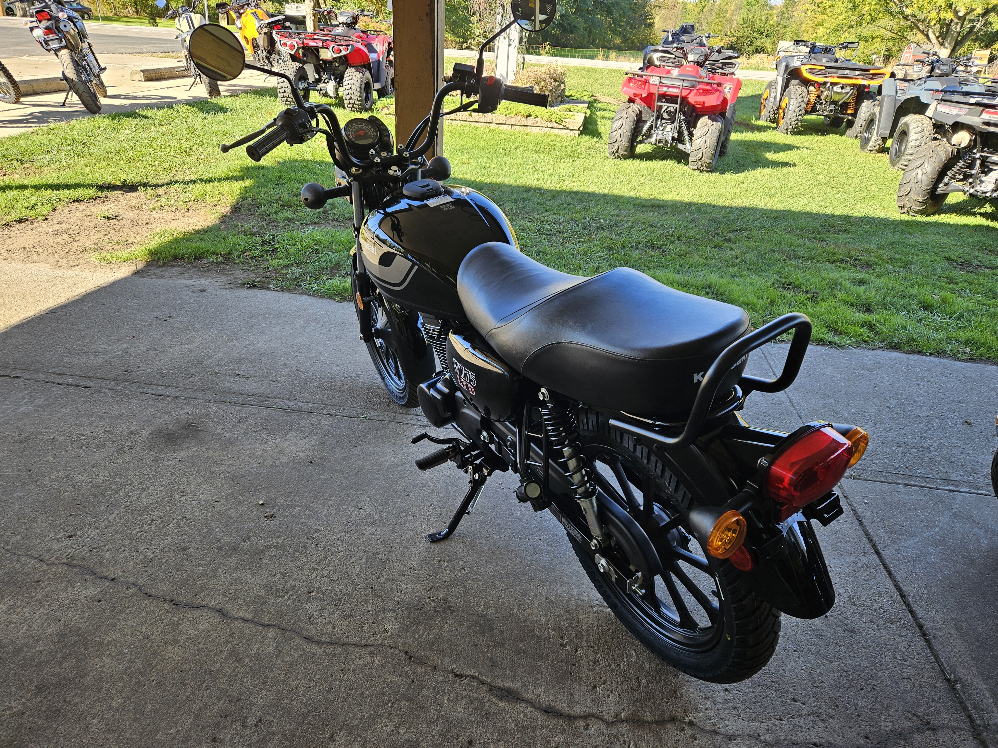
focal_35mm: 23
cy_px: 374
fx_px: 663
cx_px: 499
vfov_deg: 58.9
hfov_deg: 73.9
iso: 25
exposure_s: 1/180
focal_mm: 5.4
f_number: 1.8
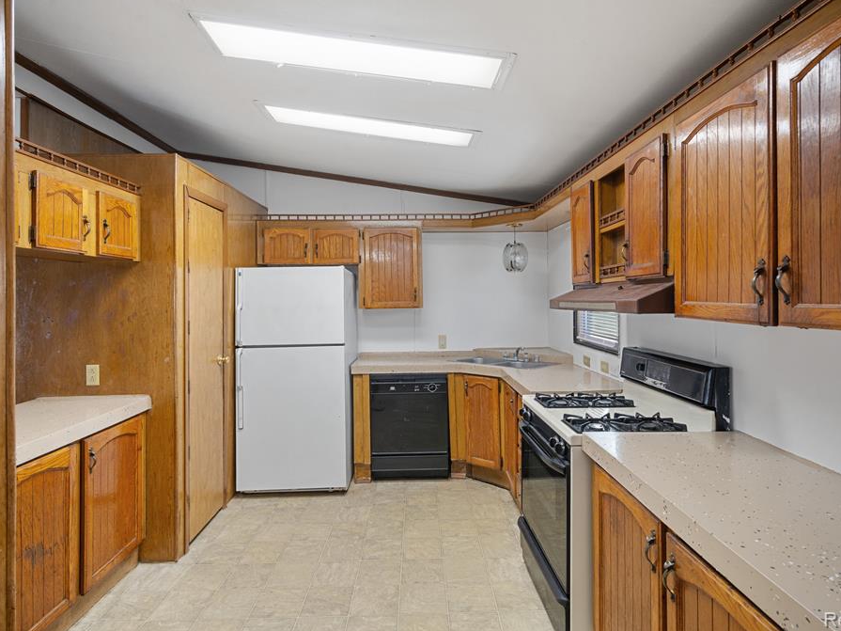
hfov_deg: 55.3
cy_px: 314
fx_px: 802
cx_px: 438
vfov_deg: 42.9
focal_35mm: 33
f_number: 9
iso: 320
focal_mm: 30
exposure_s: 1/10
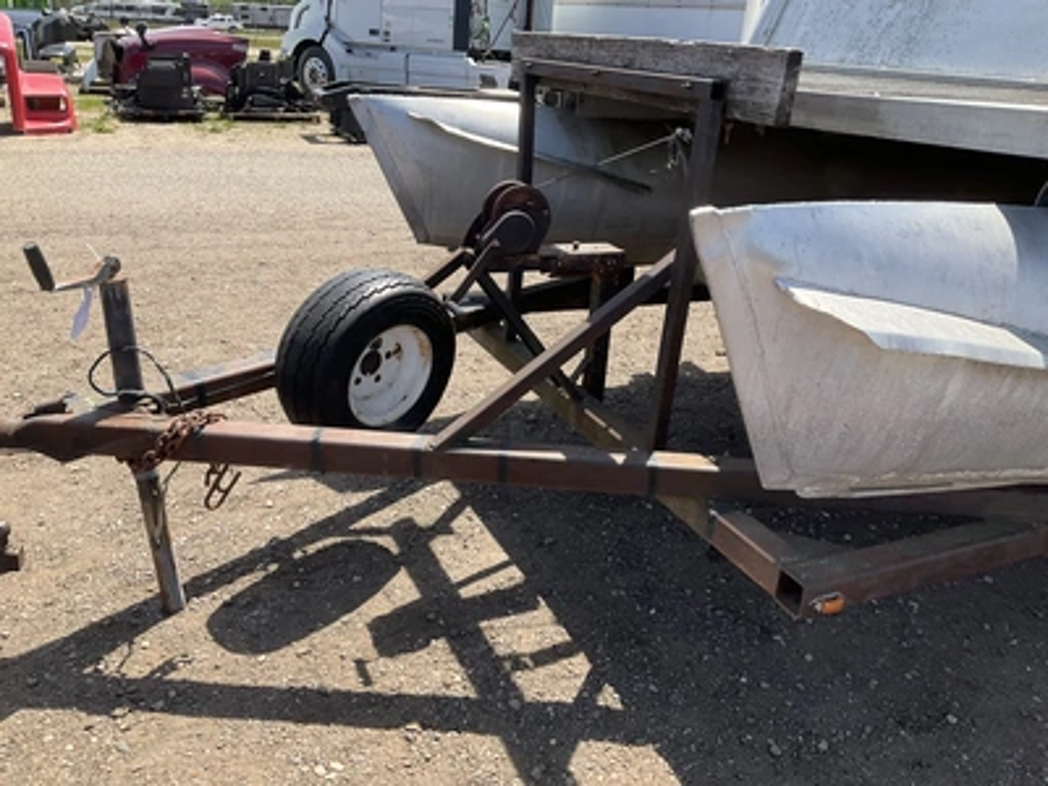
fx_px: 878
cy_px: 393
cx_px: 524
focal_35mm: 29
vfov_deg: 48.2
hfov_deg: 61.7
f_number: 1.8
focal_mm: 3
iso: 25
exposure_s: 1/883
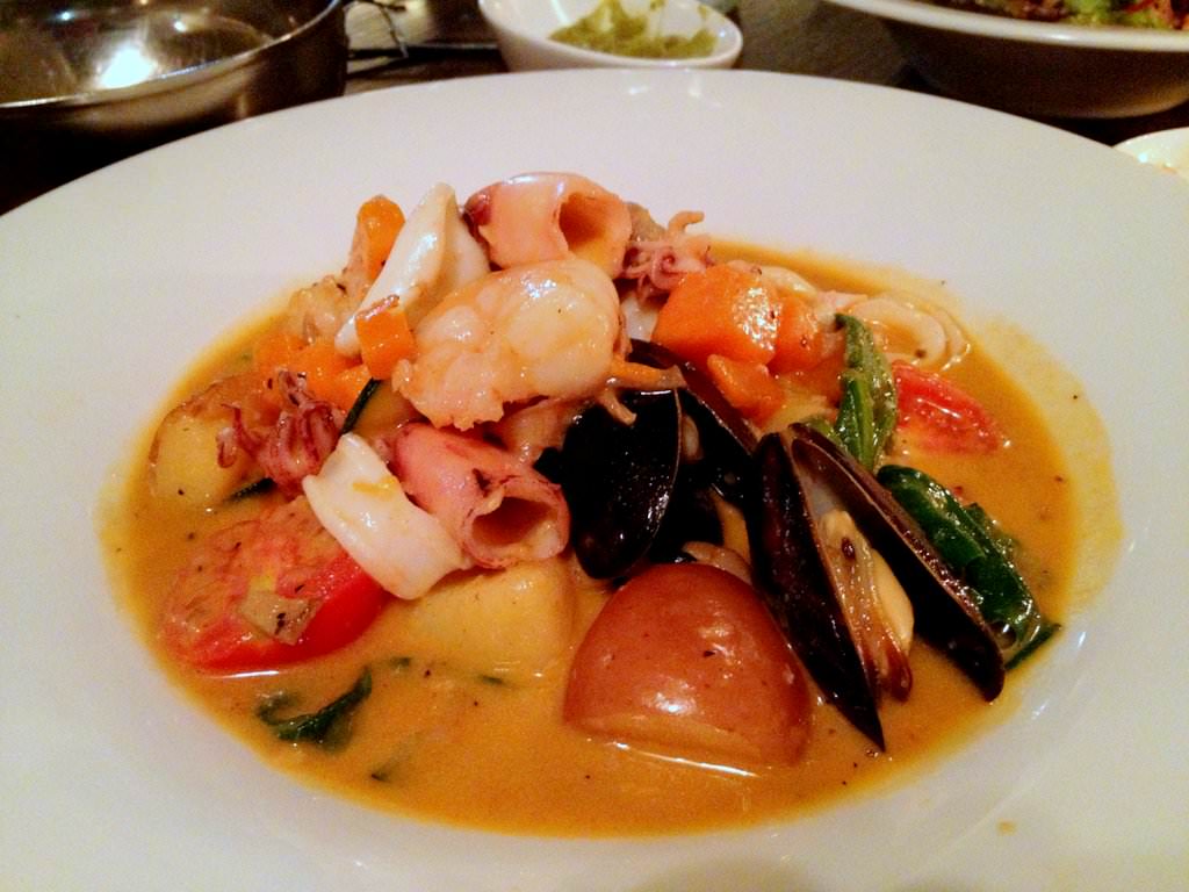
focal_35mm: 35
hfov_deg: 52.6
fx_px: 1202
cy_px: 446
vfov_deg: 40.7
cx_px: 594
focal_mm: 4.28
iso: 500
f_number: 2.4
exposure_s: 1/15
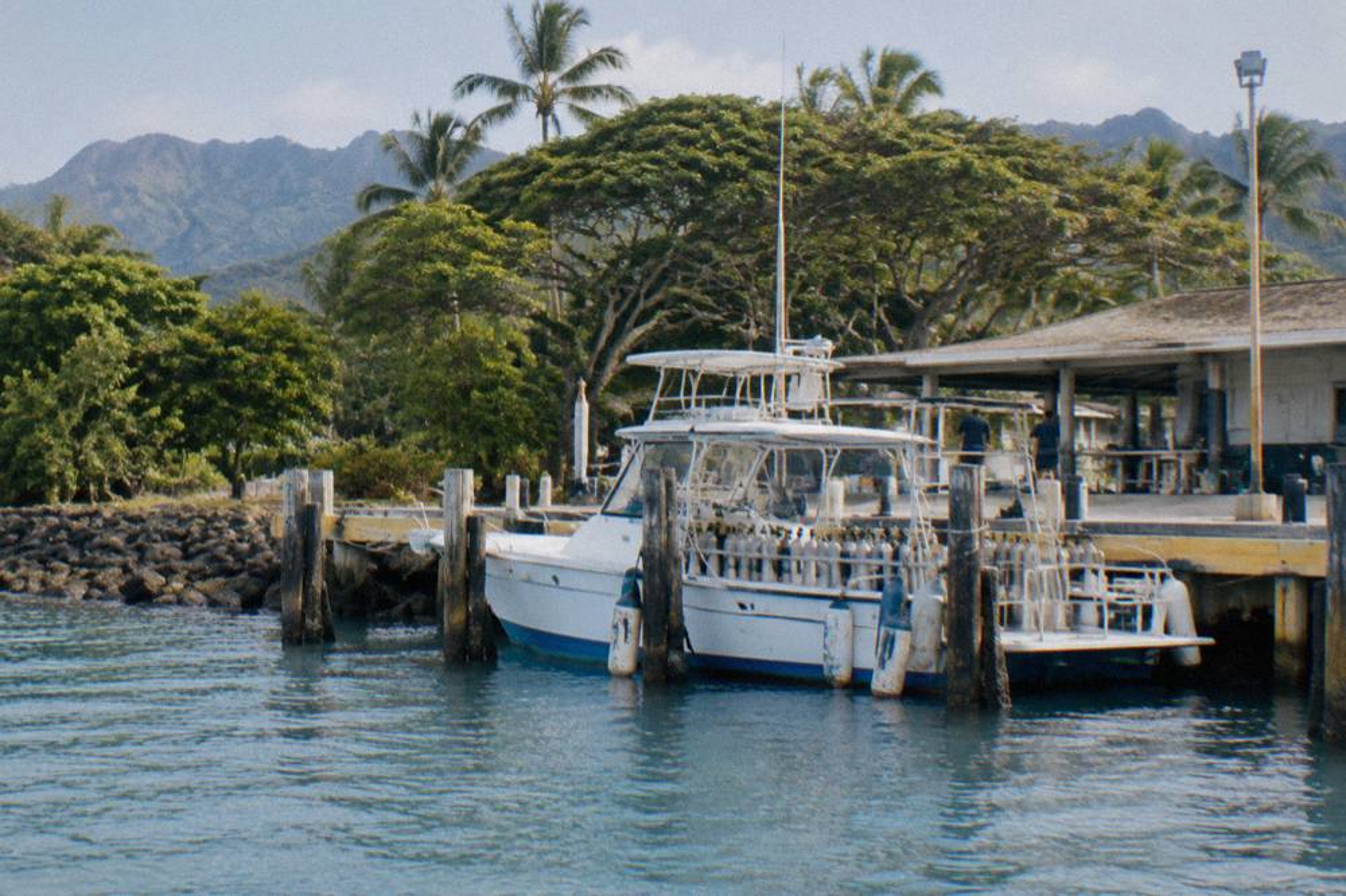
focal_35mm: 105
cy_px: 448
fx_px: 3924
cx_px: 673
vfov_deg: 13.0
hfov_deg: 19.5
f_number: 9
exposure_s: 1/250
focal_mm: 105
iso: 320
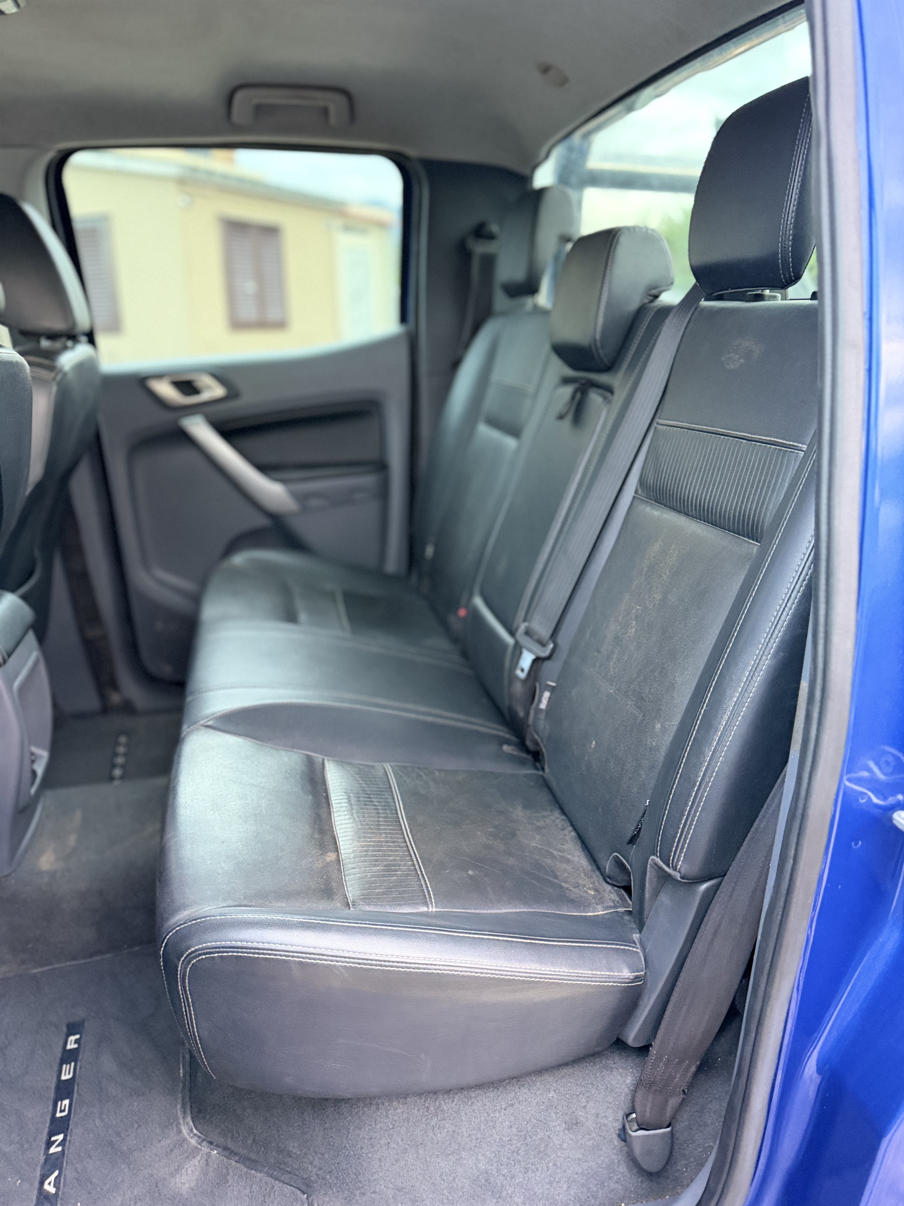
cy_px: 603
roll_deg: -0.3
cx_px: 452
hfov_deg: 56.8
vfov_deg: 71.6
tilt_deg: -20.2
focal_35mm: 24
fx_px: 836
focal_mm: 6.76
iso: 640
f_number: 1.78
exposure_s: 1/60
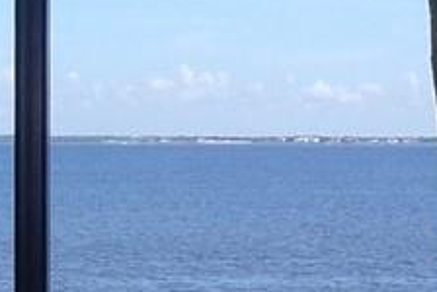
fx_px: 2164
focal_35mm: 178
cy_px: 189
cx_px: 49
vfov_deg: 7.7
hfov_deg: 11.5
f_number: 5.8
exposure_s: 1/150
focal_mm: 4.3
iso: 80
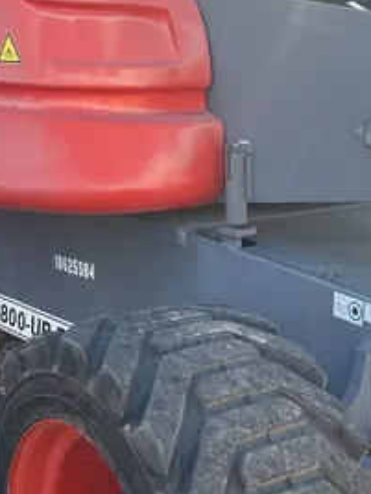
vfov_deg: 27.4
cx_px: 247
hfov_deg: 20.6
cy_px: 215
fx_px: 1015
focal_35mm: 71
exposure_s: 1/567
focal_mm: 5.7
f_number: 1.5
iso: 50
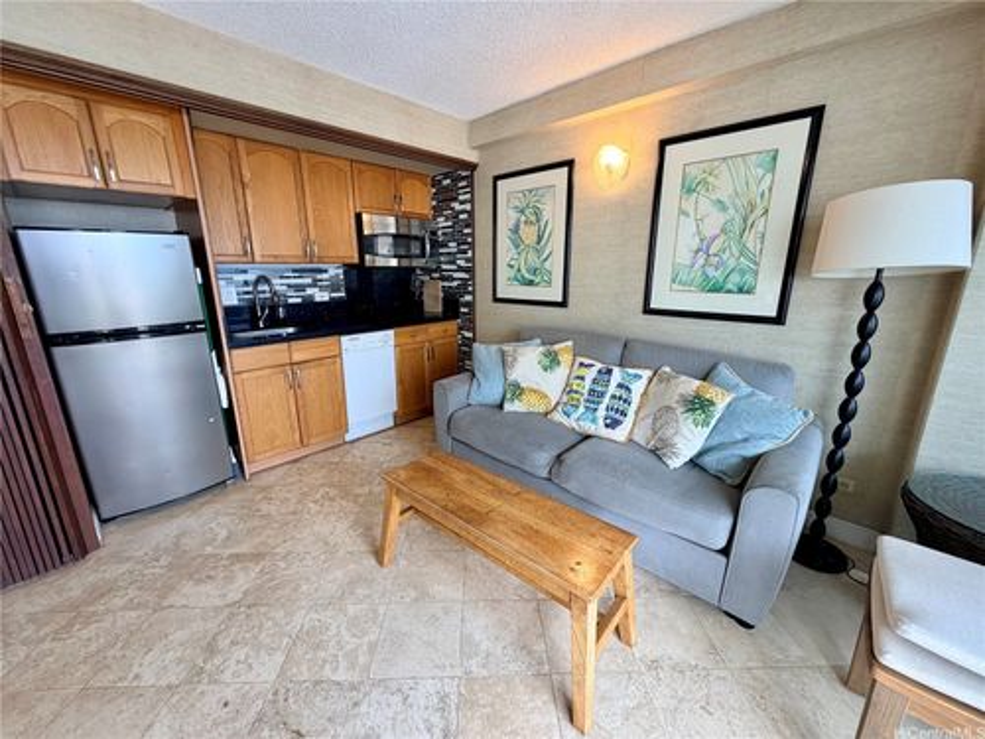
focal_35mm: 14
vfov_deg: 85.7
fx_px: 398
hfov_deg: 102.1
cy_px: 370
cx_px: 492
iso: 160
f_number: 2.2
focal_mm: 2.22
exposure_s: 1/120
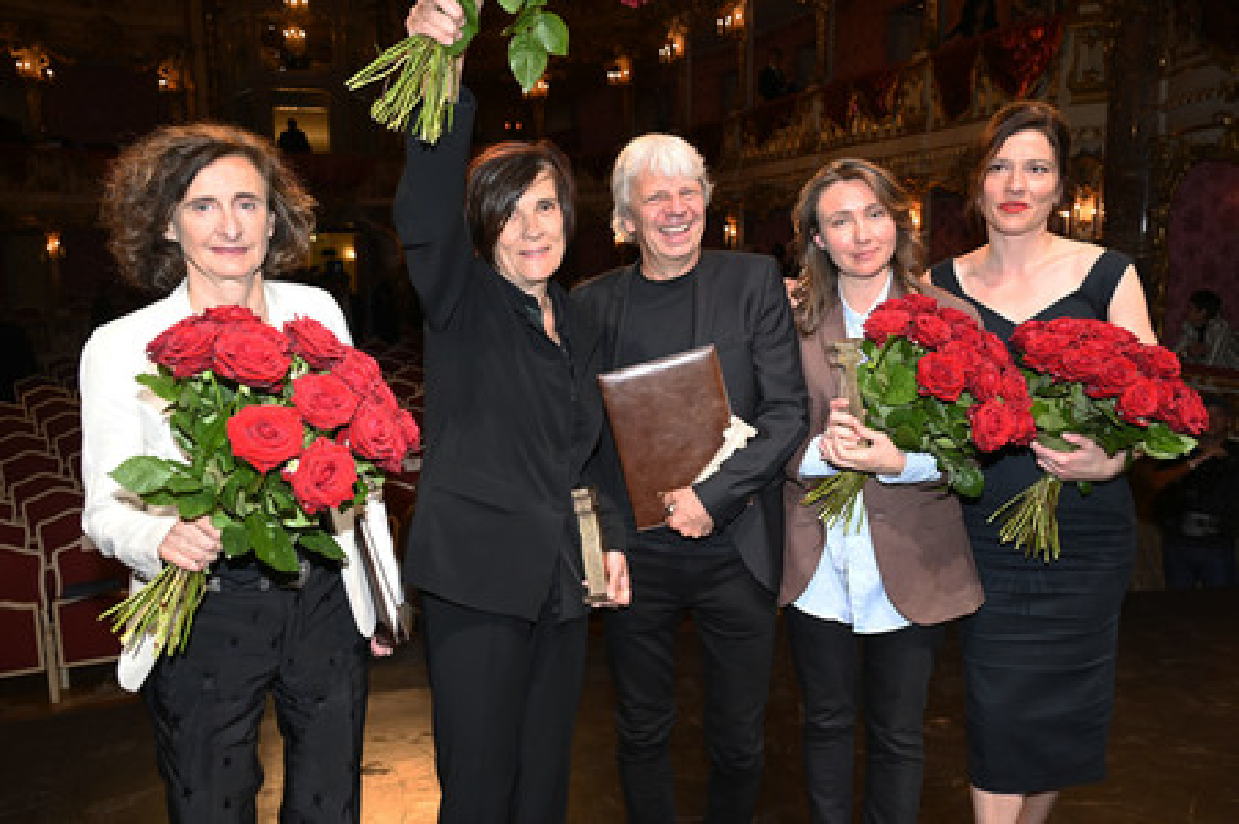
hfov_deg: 62.8
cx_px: 620
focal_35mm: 30
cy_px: 412
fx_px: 1015
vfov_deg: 44.2
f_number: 6.3
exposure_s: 1/125
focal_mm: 29.5
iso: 2000
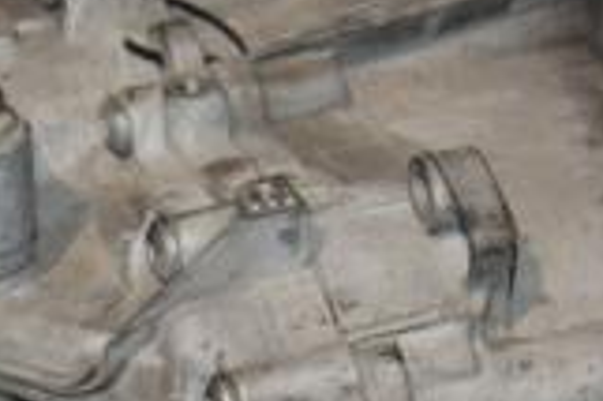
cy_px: 270
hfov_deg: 13.1
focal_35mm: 157
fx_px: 2627
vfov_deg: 8.7
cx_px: 213
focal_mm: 28
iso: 800
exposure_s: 1/60
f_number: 5
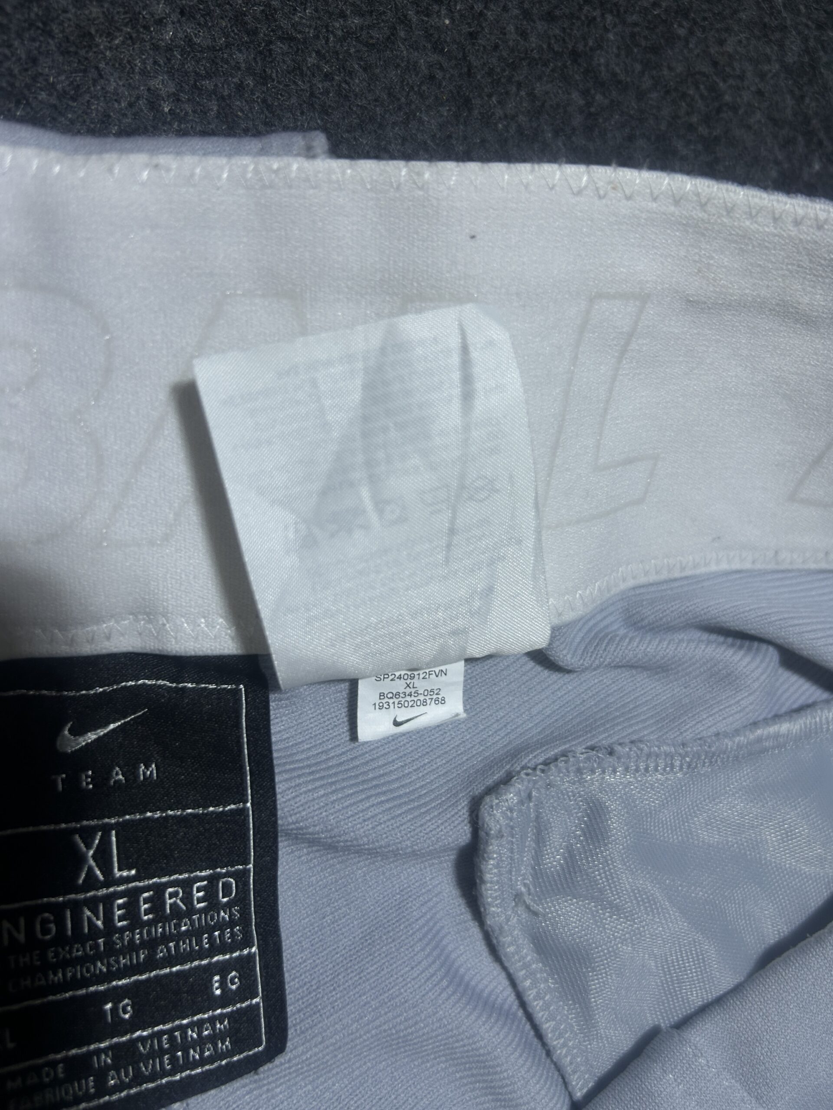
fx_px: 834
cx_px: 416
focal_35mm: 26
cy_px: 555
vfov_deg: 67.3
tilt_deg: -51.4
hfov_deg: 53.1
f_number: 1.5
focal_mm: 5.7
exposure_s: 1/200
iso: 40
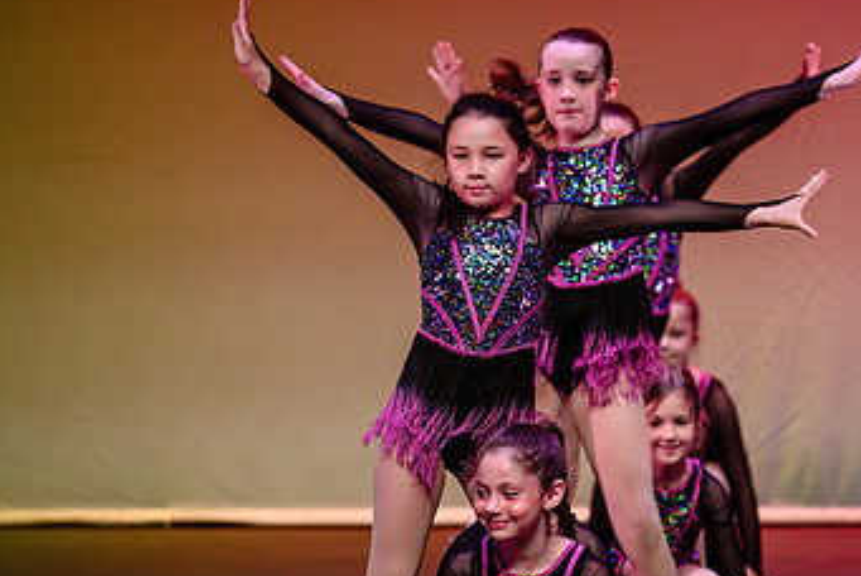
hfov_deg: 5.5
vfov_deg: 3.7
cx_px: 685
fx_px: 8880
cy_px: 448
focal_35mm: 371
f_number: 2.8
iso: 1600
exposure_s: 1/640
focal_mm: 190
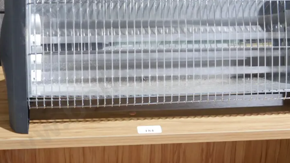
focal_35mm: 84
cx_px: 157
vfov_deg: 14.4
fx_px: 646
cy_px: 50
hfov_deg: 25.3
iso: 2000
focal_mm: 27
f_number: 5.3
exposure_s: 1/60
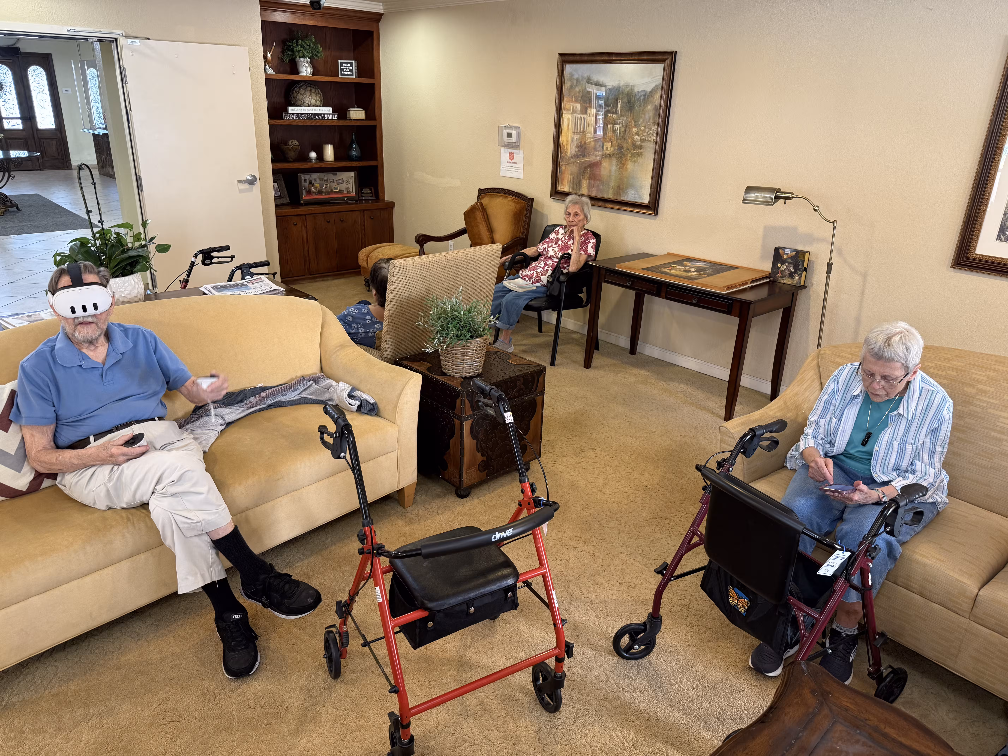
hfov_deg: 71.6
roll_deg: -2.1
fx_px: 699
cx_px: 504
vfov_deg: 56.8
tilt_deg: -22.1
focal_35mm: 24
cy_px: 378
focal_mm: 6.76
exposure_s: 1/60
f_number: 1.78
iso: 200
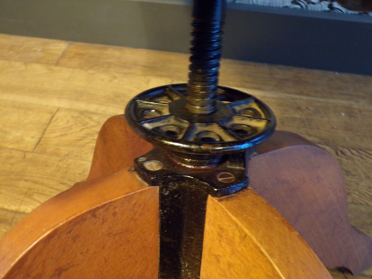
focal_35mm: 37
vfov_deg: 38.7
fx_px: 398
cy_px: 140
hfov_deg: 50.1
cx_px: 186
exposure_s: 1/4
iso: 400
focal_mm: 6.6
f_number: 3.3
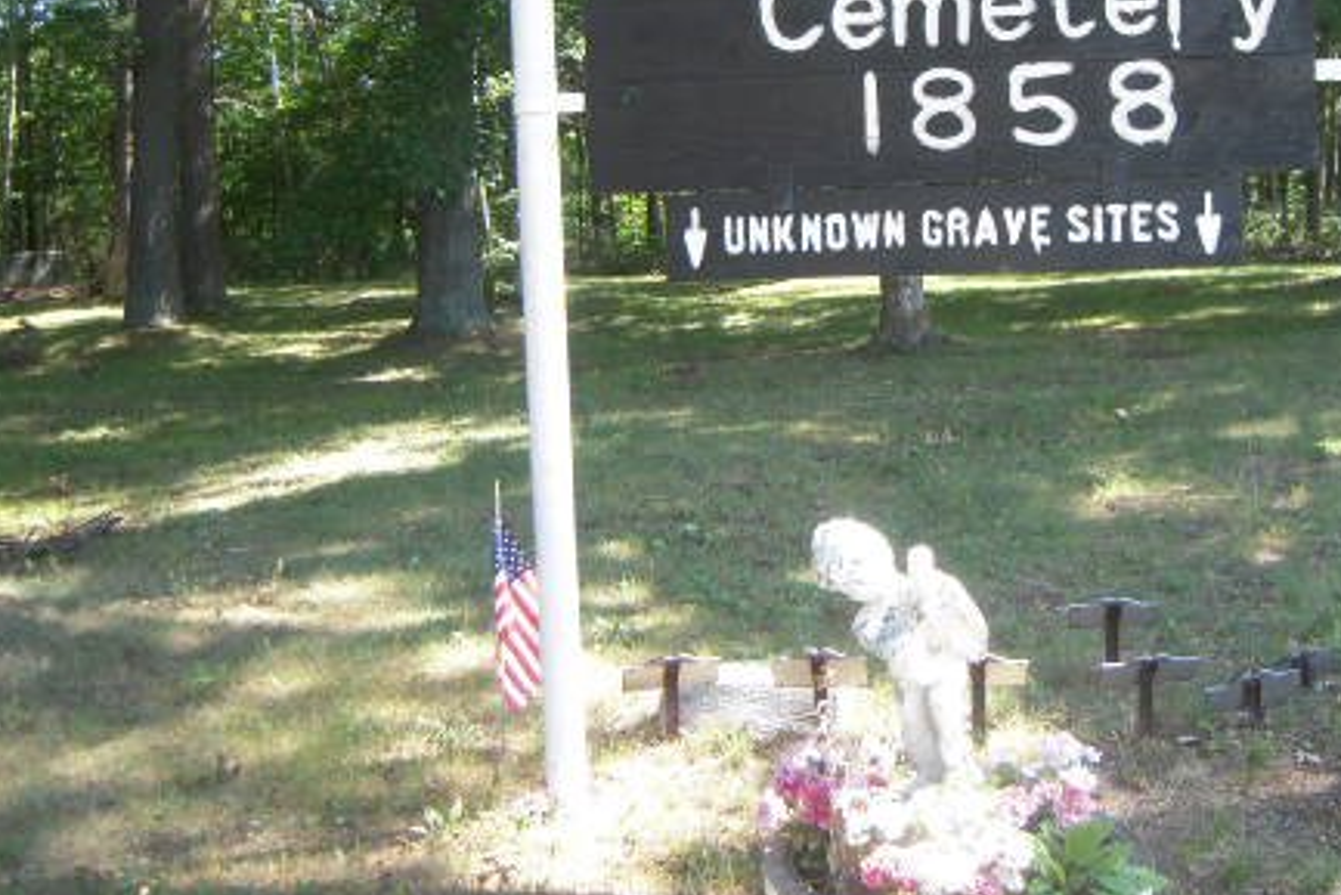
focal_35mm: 43
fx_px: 1602
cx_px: 867
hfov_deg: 44.9
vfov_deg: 30.9
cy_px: 285
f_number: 2.7
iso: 200
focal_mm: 5
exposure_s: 1/250
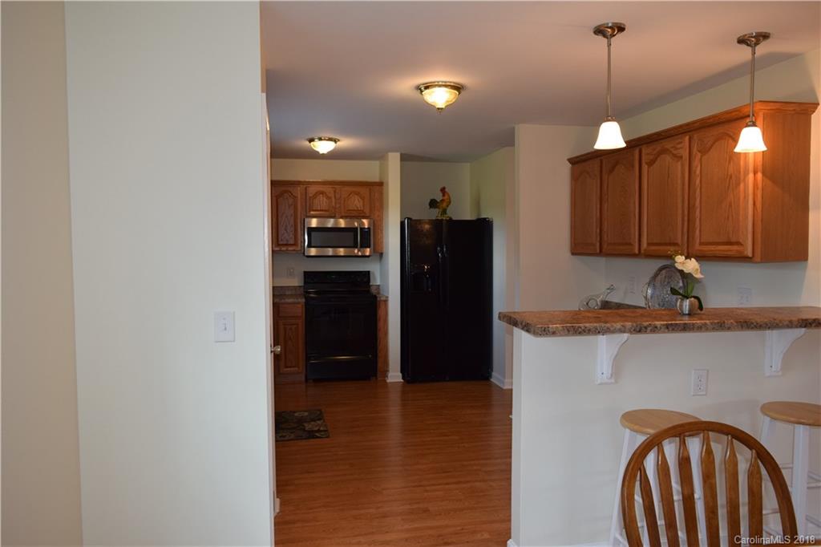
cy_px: 274
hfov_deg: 67.4
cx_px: 410
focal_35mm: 27
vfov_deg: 47.9
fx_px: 616
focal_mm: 18
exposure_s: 1/125
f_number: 5.6
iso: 800
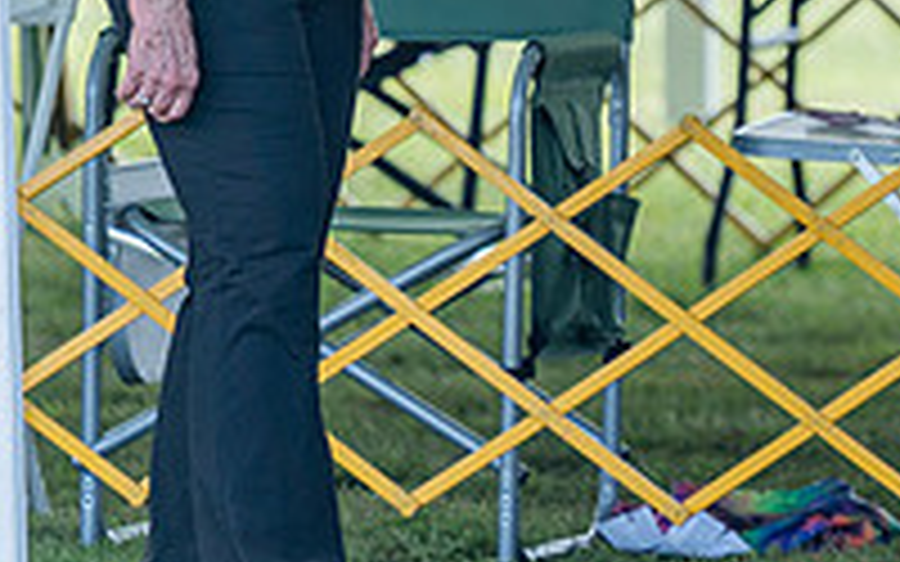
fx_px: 17979
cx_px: 1230
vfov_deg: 1.8
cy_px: -75
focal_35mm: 733
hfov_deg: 2.9
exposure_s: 1/500
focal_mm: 200
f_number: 3.2
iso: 125
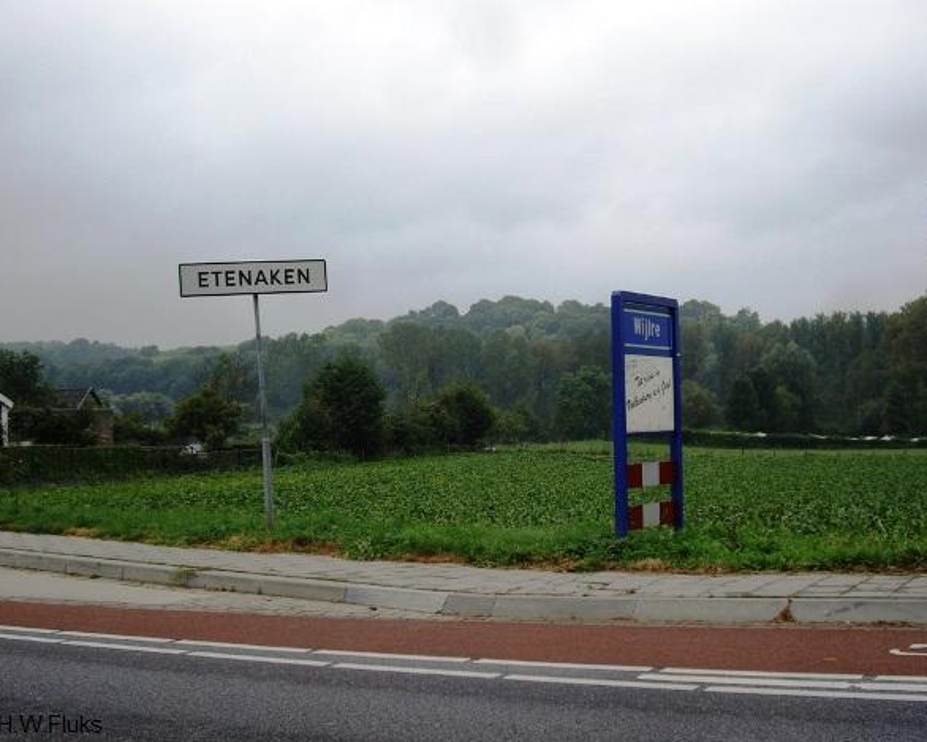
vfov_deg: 30.8
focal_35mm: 49
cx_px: 470
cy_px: 365
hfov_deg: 38.0
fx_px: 1345
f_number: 3.1
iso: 64
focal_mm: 9.6
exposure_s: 1/400
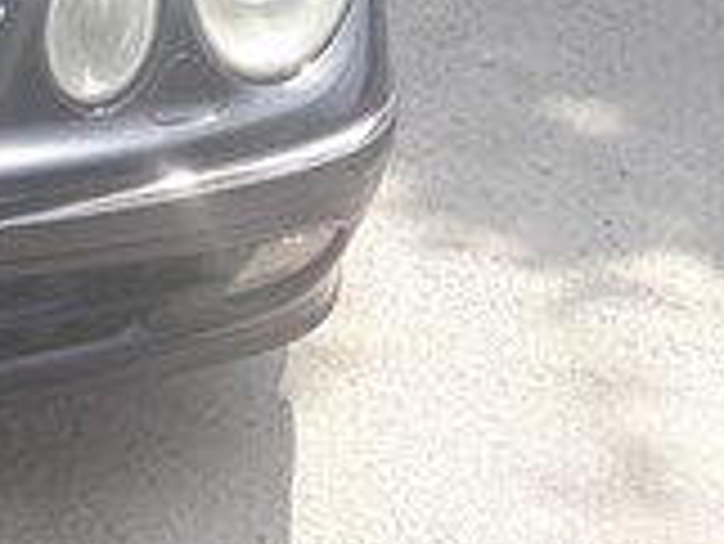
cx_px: -441
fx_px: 2407
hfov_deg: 15.4
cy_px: -254
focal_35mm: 115
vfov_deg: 12.3
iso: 40
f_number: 1.9
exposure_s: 1/510
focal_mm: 3.7
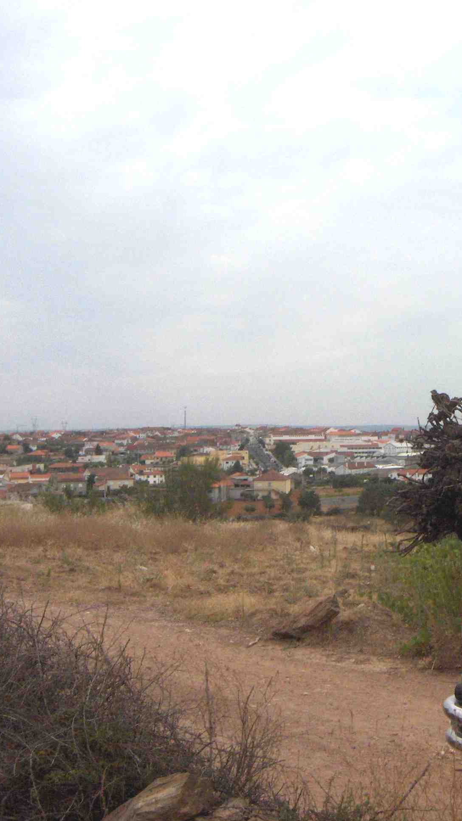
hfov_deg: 20.5
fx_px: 1242
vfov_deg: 36.6
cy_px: 410
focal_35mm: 57
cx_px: 438
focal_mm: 8
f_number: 4.8
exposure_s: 1/1818
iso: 100
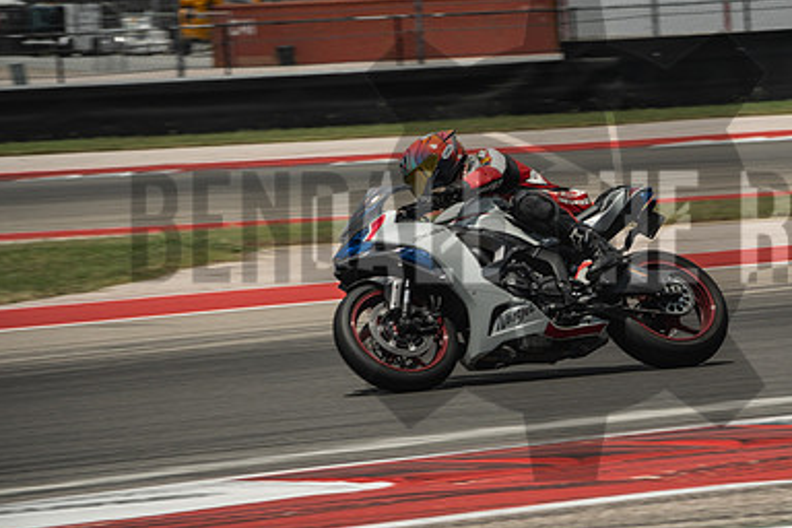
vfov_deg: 3.8
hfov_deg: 5.7
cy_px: 230
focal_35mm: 360
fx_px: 7919
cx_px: 565
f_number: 8
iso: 160
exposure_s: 1/400
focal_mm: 158.8
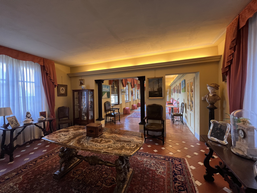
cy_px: 96
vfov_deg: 89.9
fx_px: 97
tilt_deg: -1.6
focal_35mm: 13
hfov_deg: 106.2
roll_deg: +0.9
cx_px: 128
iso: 160
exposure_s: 1/50
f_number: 1.8
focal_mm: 1.57
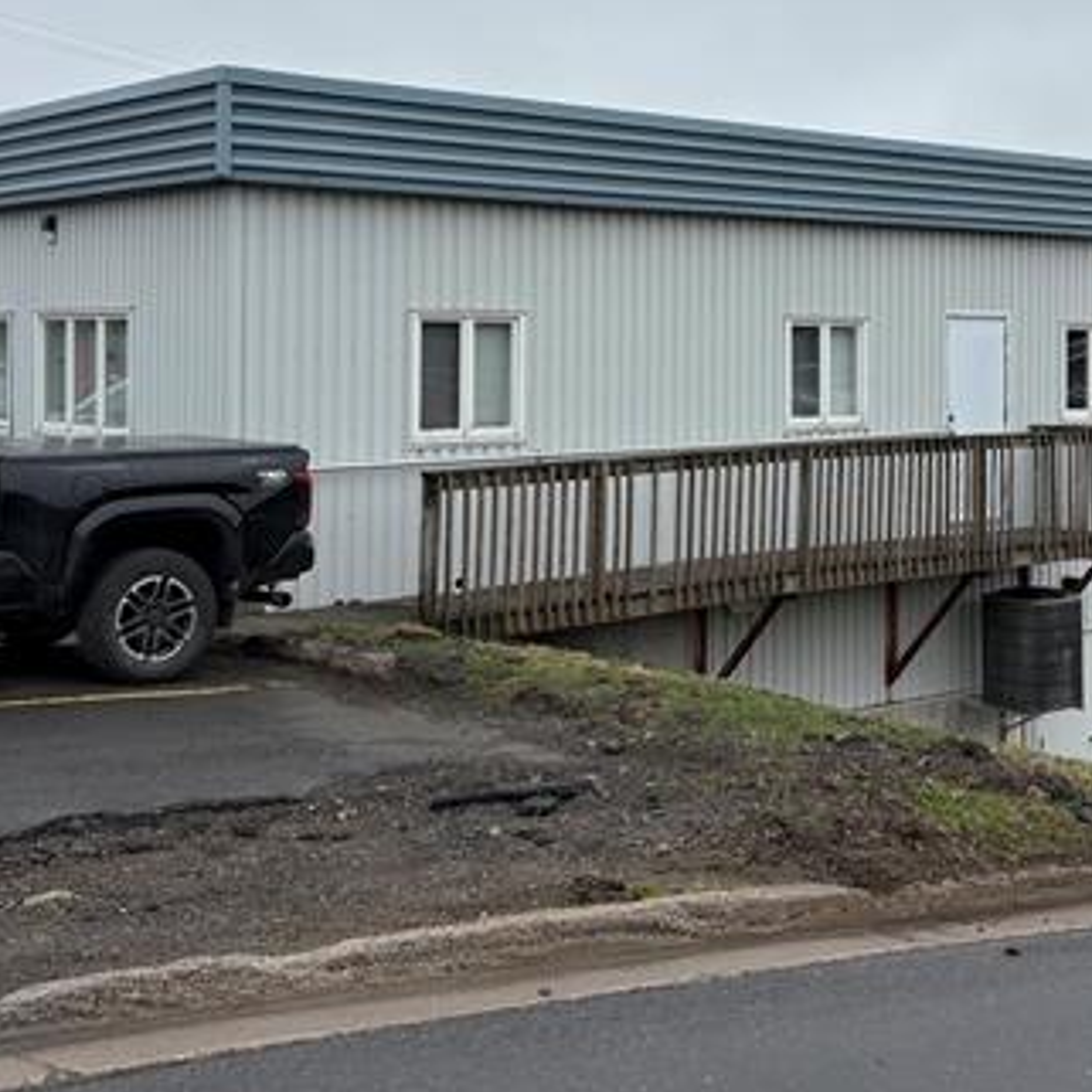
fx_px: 1963
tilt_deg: +1.0
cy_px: 286
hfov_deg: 30.8
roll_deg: -0.3
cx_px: 755
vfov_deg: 30.6
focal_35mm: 55
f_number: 1.6
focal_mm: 5.96
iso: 50
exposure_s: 1/1337
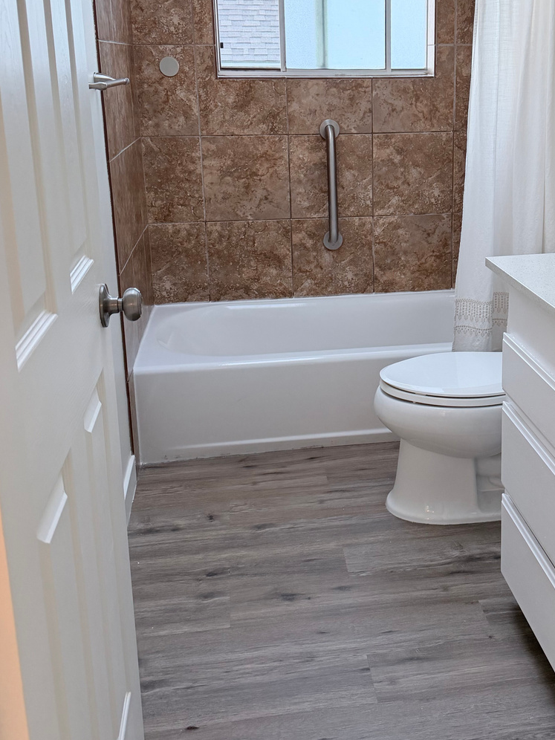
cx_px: 392
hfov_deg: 38.0
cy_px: 260
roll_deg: +3.0
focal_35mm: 37
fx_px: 791
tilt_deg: -13.9
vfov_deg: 49.4
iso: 200
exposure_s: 1/121
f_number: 1.78
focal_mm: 6.76
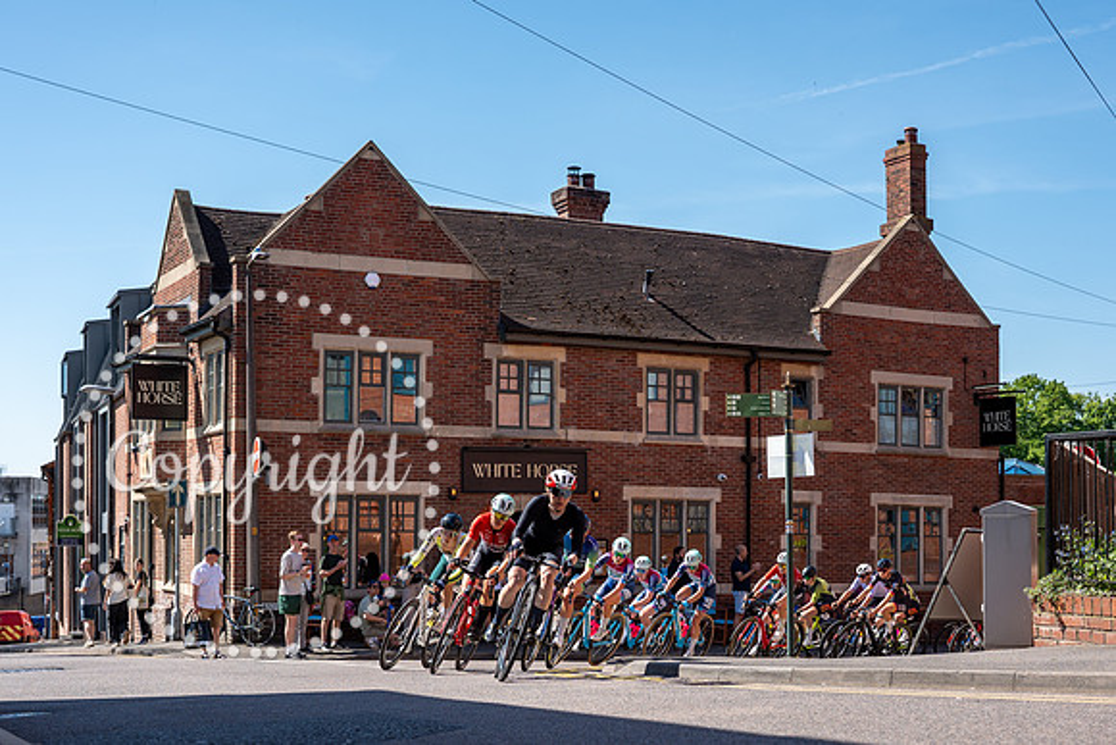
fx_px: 1523
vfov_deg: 27.3
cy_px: 494
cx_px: 547
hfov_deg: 40.2
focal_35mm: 49
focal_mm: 32
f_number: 4
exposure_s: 1/800
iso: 100
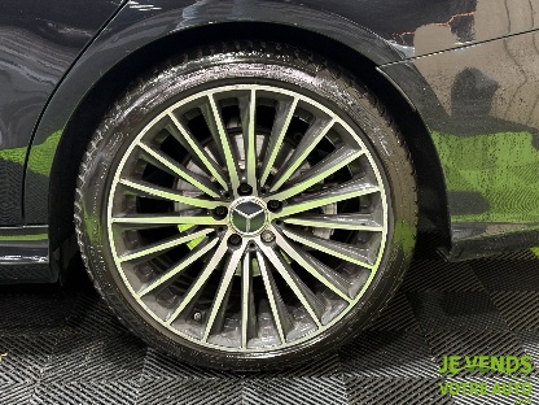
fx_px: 810
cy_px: 202
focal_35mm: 52
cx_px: 270
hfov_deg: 36.8
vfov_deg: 28.0
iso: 125
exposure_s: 1/50
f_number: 1.6
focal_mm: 5.96
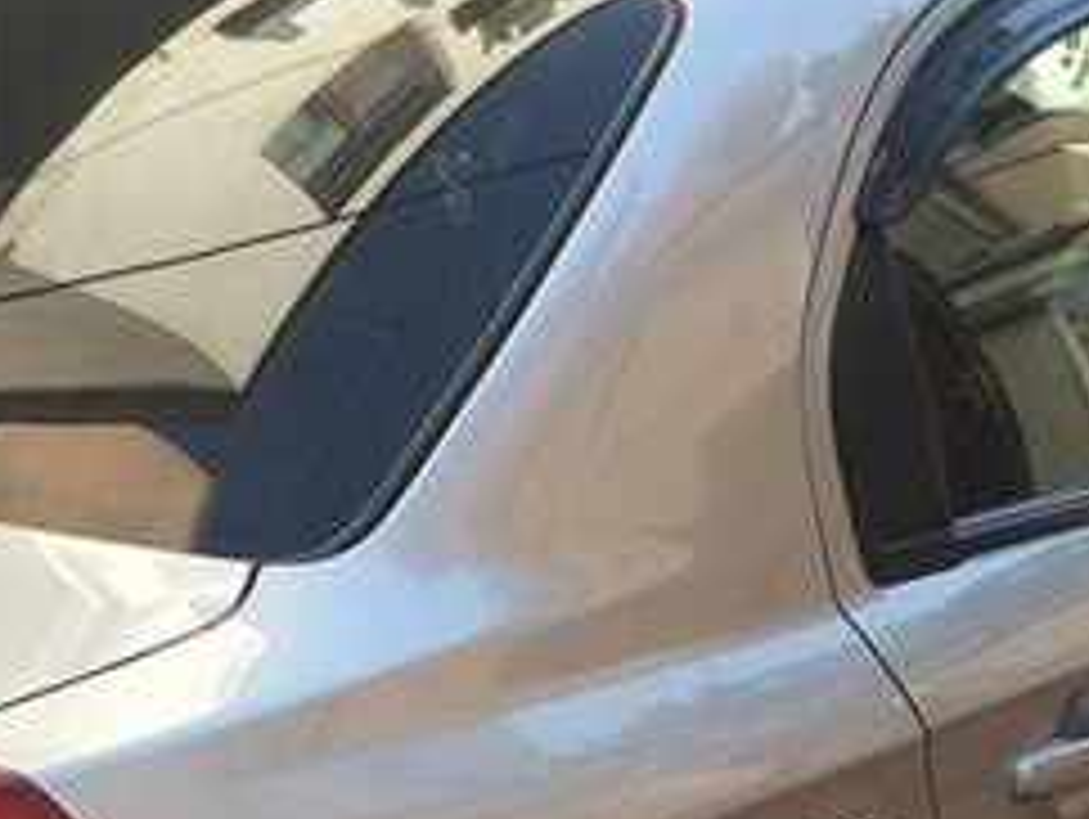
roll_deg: -3.2
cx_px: 306
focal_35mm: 79
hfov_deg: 24.5
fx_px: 2488
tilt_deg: -24.8
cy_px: 1019
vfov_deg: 17.7
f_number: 2.2
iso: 32
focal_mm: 4.15
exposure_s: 1/451
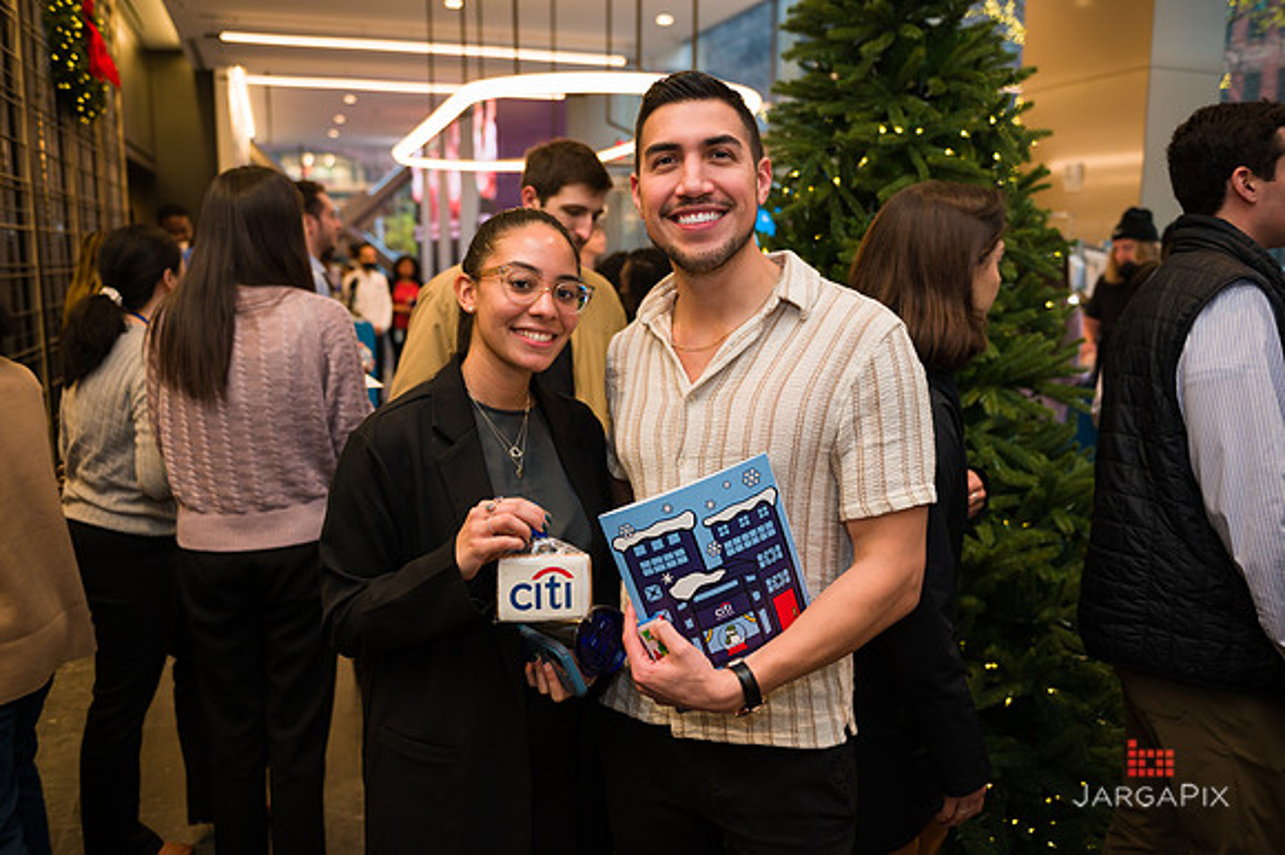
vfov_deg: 44.9
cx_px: 642
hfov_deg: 63.7
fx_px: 1035
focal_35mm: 29
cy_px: 428
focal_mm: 29
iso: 400
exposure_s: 1/200
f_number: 3.2
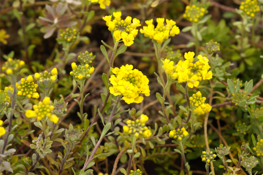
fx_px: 1096
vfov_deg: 9.1
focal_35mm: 150
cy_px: 88
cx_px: 132
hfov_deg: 13.7
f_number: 6.3
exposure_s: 1/160
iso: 320
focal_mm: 100
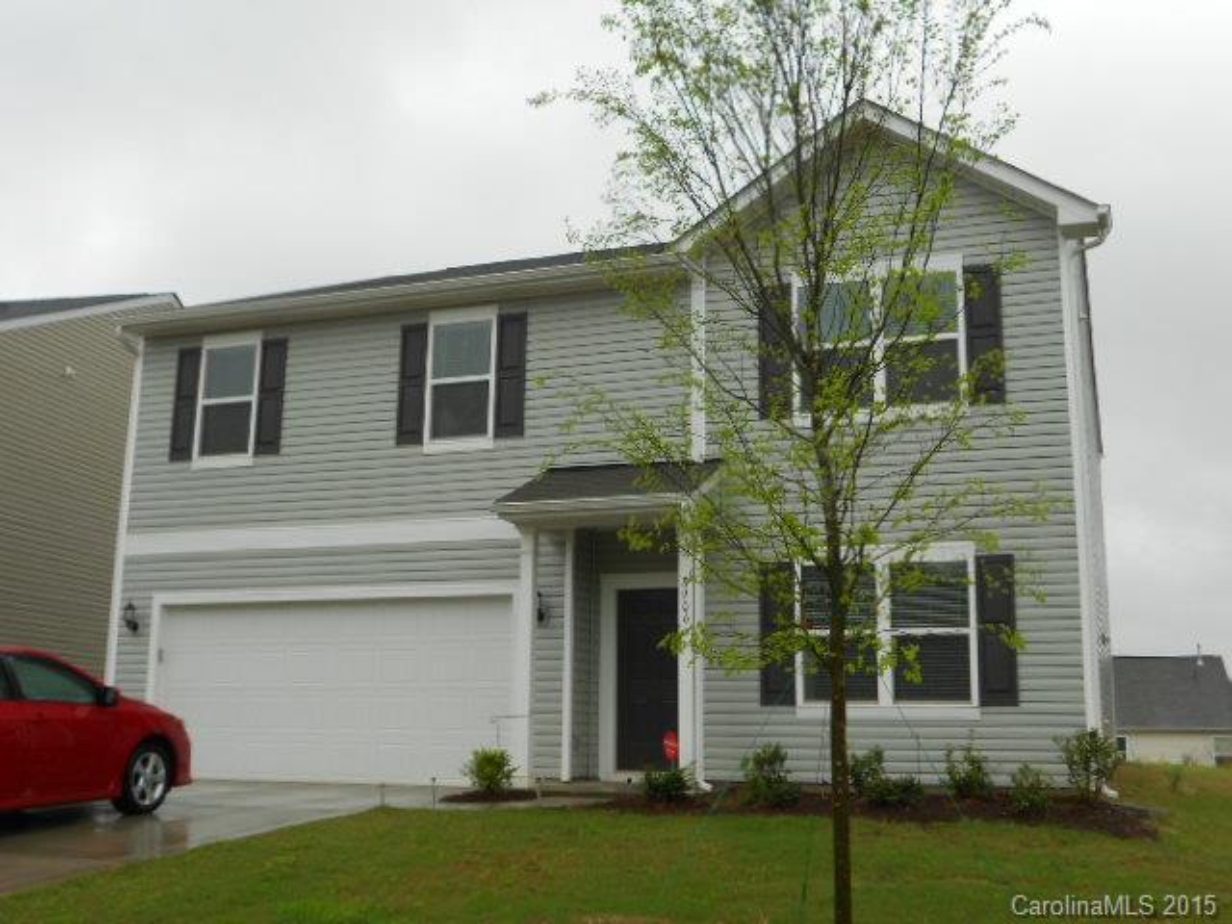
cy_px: 462
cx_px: 616
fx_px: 1317
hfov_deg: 50.1
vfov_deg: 38.7
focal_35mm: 37
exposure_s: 1/100
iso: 80
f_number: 3.9
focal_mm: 6.7
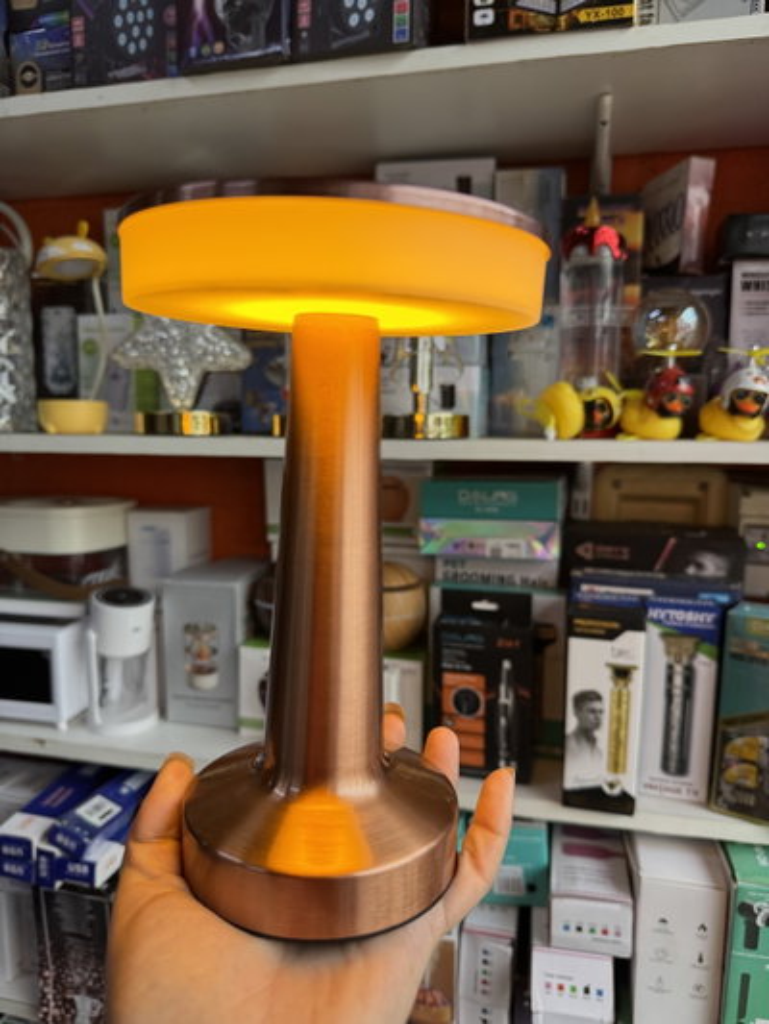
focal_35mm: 24
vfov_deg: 71.6
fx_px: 711
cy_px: 512
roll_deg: -0.5
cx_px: 384
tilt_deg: -7.7
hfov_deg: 56.8
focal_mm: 6.76
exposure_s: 1/121
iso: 160
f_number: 1.78
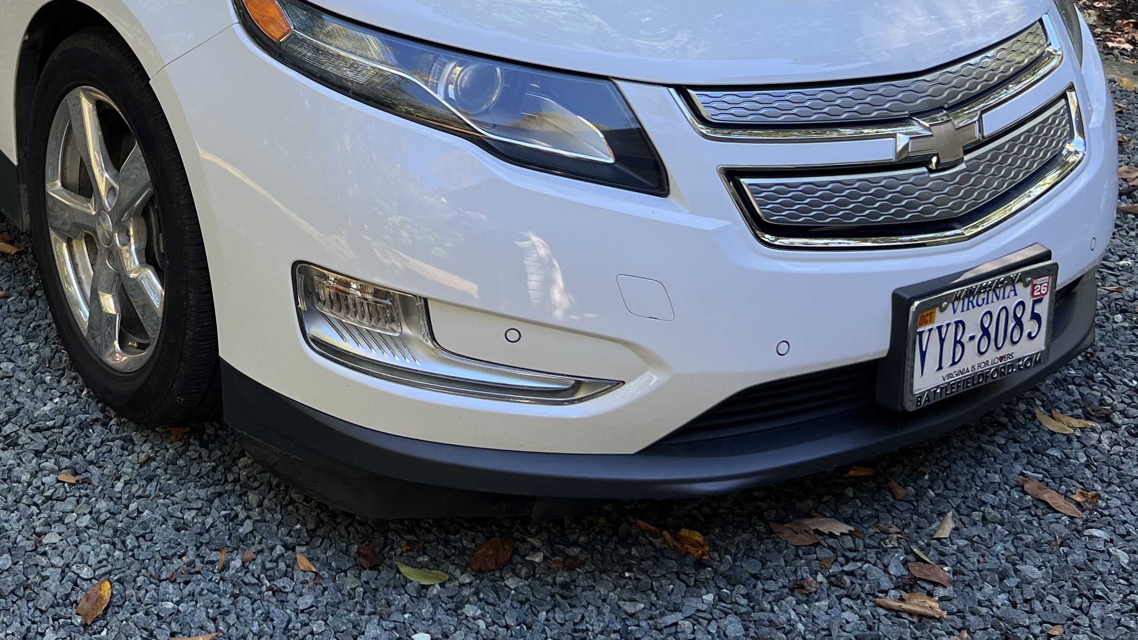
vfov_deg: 23.1
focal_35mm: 50
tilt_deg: -16.4
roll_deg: +1.1
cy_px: 23
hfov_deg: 40.4
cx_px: 318
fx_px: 1509
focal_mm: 5.7
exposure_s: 1/311
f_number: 1.5
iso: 50
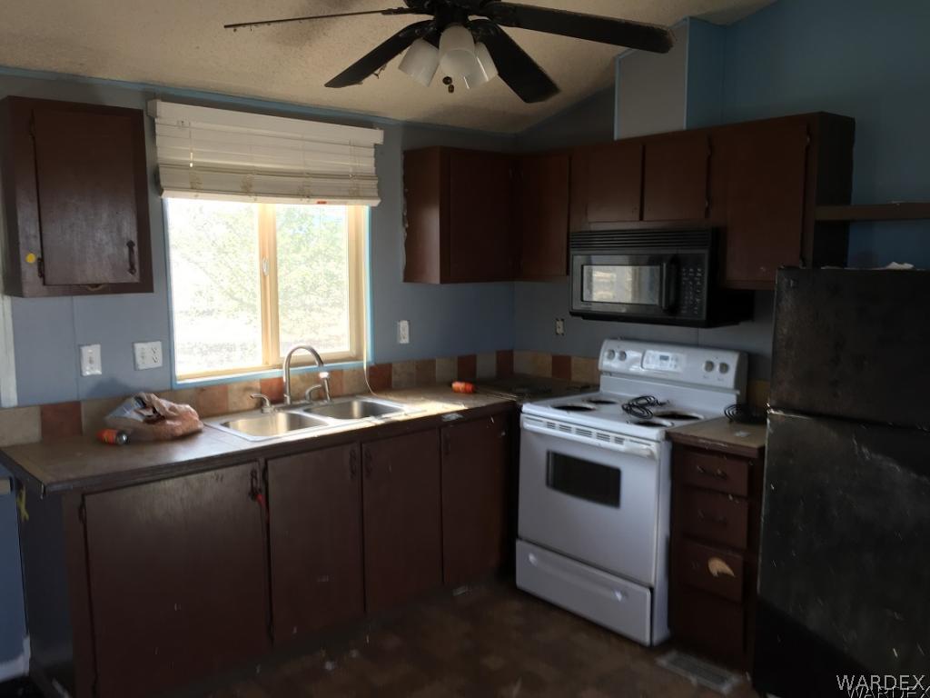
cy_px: 349
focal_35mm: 29
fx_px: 779
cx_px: 465
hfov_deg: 61.7
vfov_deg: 48.2
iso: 32
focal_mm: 4.15
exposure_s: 1/60
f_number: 2.2
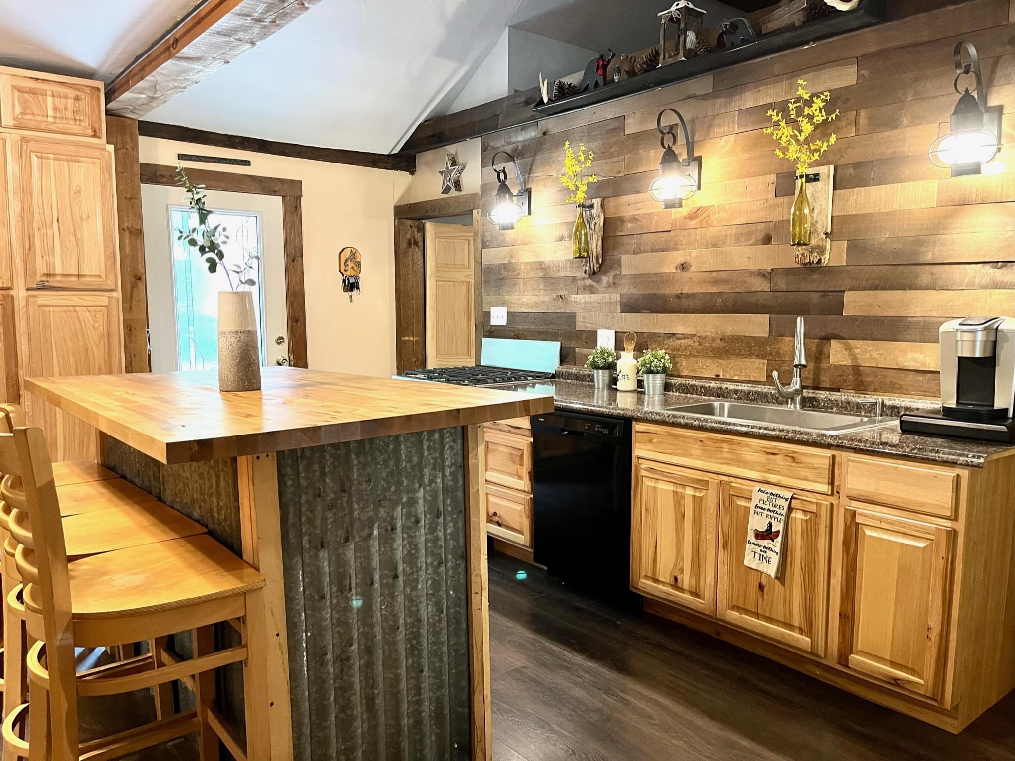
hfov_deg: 67.3
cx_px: 508
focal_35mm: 26
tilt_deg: -6.2
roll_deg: +0.2
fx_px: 762
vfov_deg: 53.0
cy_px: 380
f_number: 1.6
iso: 400
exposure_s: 1/60
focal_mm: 5.1
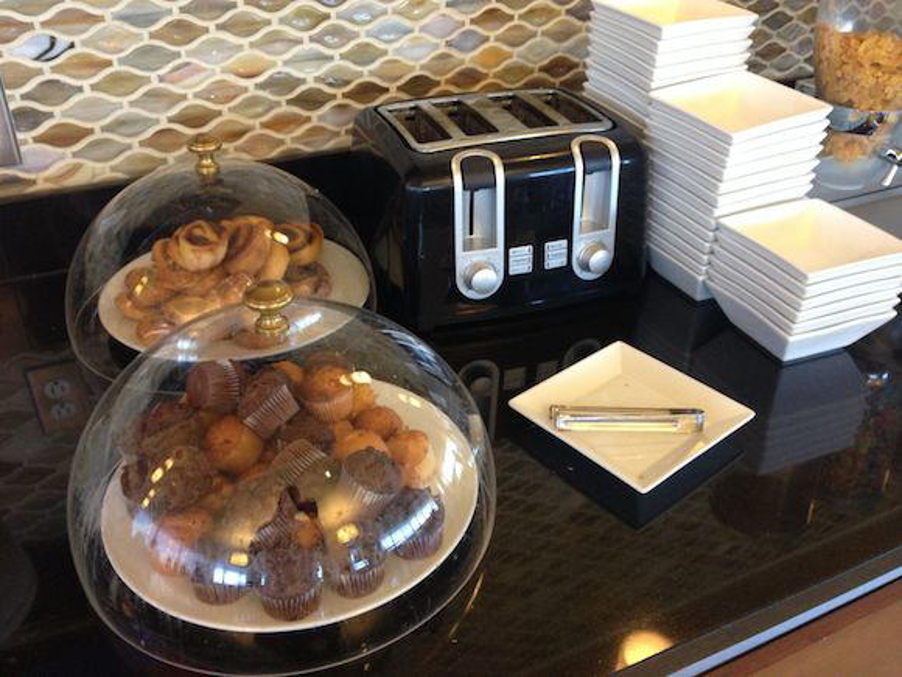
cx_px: 451
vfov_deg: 42.9
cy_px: 338
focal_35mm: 33
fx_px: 860
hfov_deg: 55.4
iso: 200
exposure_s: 1/20
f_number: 2.4
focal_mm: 4.12
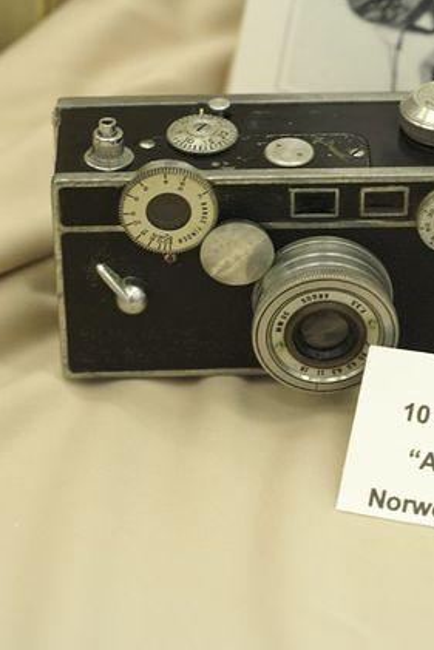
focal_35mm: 114
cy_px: 324
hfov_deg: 12.0
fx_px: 2060
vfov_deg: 17.9
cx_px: 321
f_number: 3.5
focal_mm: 50
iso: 400
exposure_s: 1/80
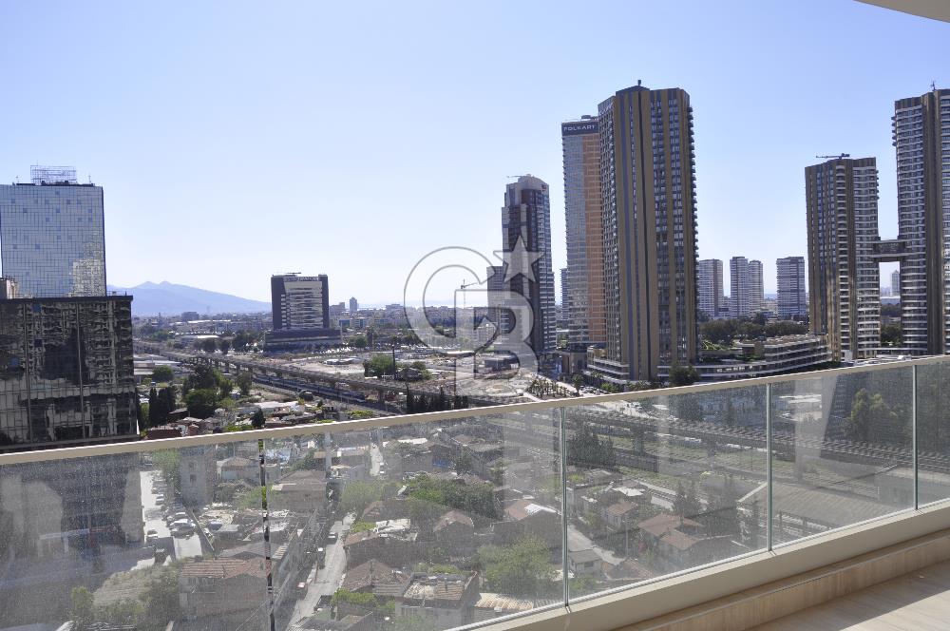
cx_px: 475
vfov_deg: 47.8
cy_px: 316
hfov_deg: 67.4
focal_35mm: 27
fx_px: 712
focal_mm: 18
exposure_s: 1/200
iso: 200
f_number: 14
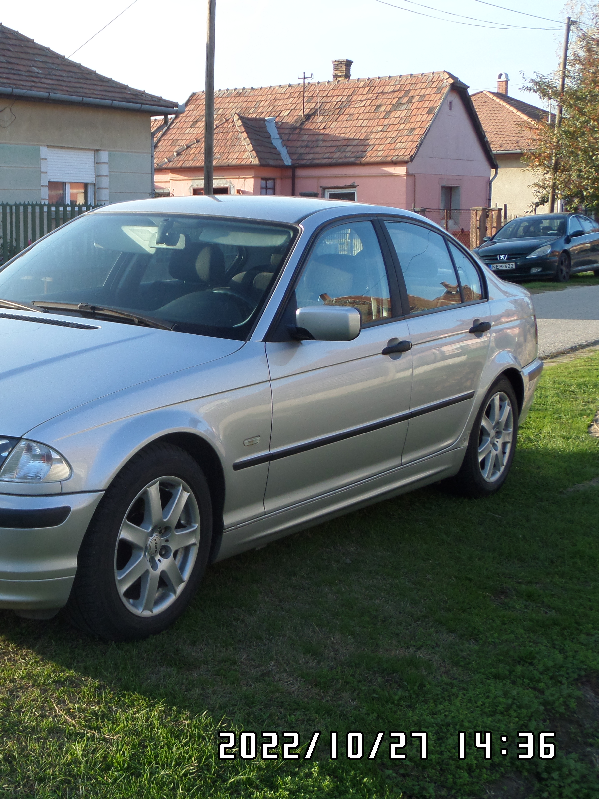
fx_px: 1269
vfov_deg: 34.9
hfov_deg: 26.0
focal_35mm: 55
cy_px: 401
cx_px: 97
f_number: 3.6
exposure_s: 1/180
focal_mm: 6.8
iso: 80
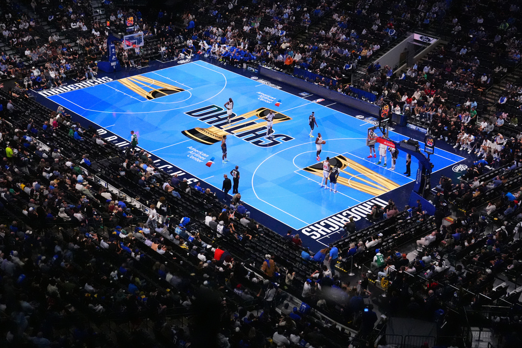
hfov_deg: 35.6
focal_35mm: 56
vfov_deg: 24.2
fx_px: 812
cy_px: 174
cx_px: 261
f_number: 3.2
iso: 12800
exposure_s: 1/10000
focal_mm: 56
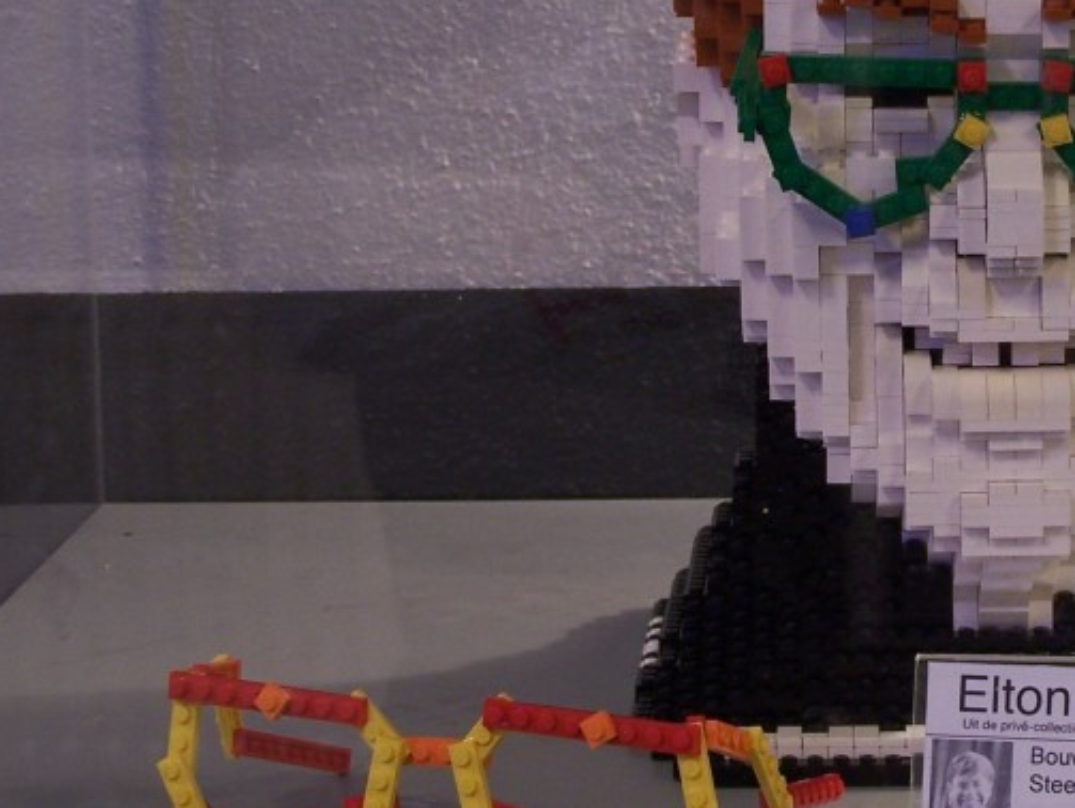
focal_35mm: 120
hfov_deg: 16.1
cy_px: 252
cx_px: 1034
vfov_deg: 12.3
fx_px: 3729
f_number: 3.1
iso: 80
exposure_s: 1/2
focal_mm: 9.8
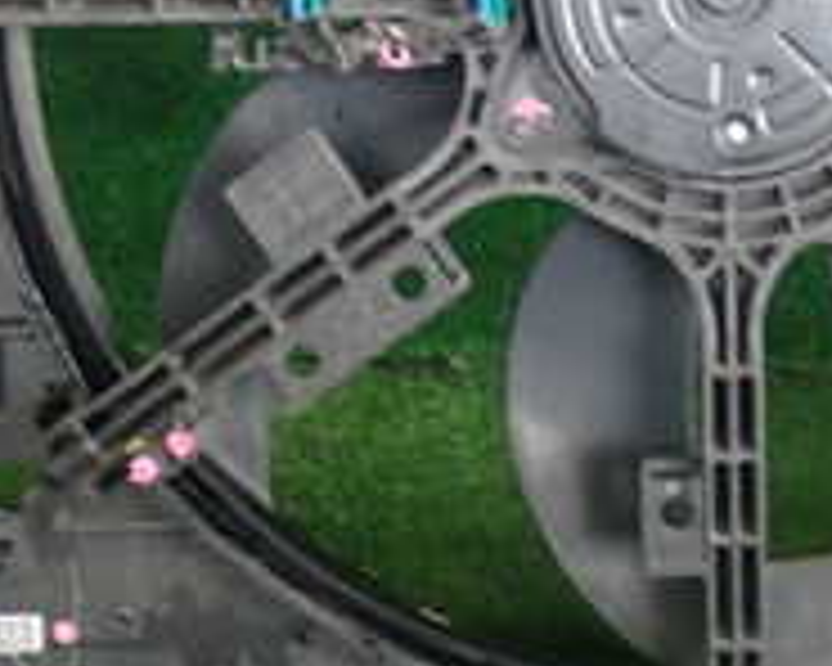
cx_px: 720
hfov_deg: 19.8
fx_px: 2339
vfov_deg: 15.7
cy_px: -76
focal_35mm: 95
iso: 200
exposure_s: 1/30
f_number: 2.3
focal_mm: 5.4
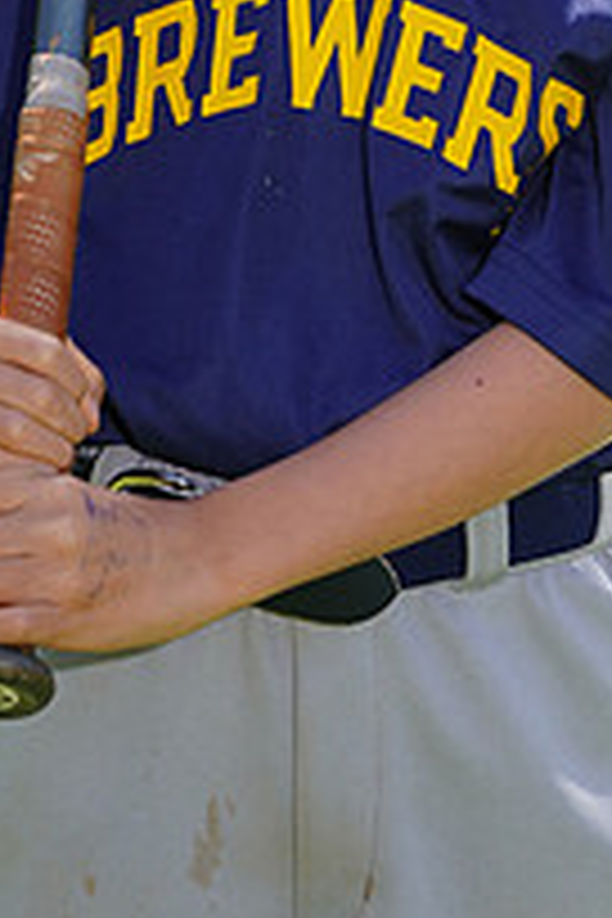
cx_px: 353
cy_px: -284
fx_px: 16421
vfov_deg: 3.2
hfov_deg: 2.1
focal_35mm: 644
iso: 100
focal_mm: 226
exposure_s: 1/250
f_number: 7.1
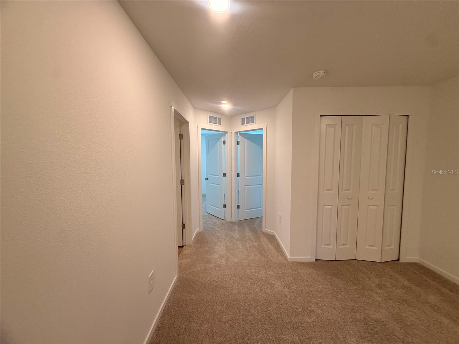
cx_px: 230
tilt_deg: -4.8
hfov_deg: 102.1
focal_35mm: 14
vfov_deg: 85.7
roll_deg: +0.9
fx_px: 186
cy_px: 172
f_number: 2.2
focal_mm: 2.22
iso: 200
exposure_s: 1/120
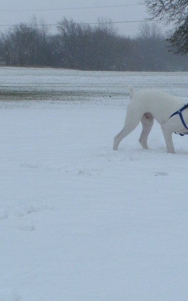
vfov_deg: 19.1
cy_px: 153
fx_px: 894
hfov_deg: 11.9
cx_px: 179
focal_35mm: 109
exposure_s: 1/400
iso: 50
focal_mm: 11
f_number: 6.3
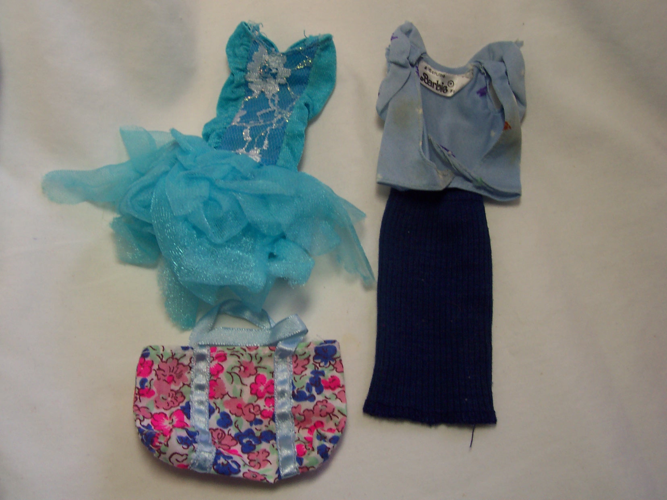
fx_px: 713
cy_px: 250
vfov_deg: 38.7
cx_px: 334
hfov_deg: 50.1
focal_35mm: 37
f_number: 2.8
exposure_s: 1/90
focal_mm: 5.6
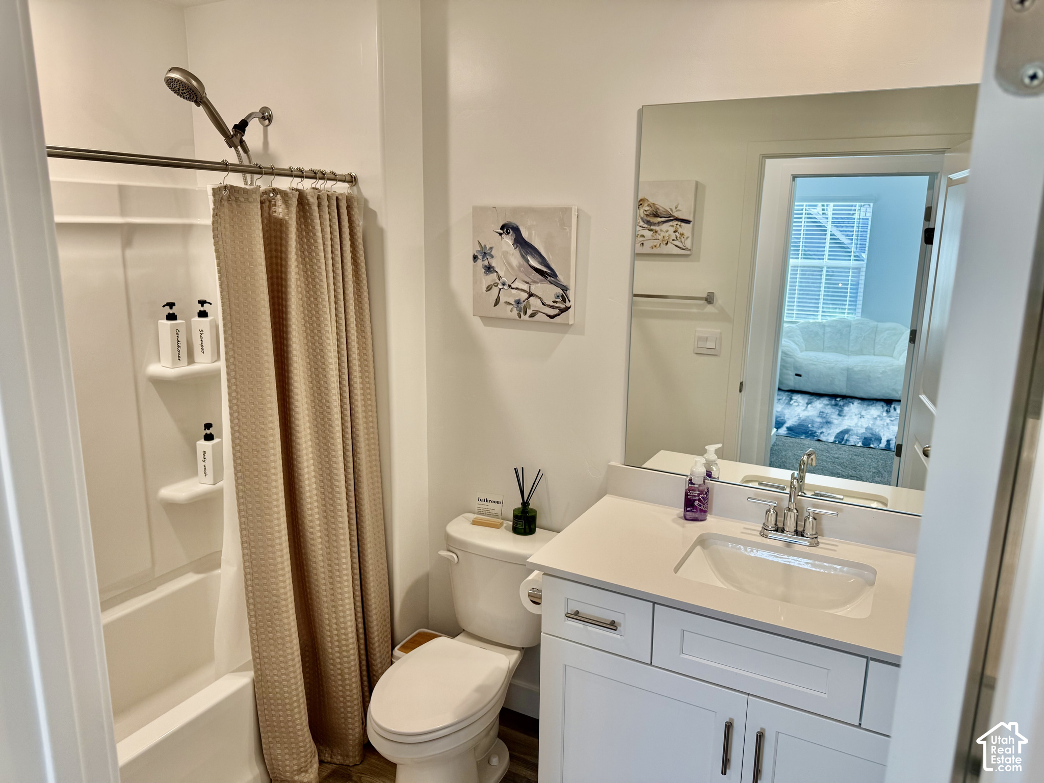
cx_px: 522
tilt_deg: -11.2
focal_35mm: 24
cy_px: 392
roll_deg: -0.5
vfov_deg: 56.8
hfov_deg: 71.6
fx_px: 724
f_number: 1.78
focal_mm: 6.76
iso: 80
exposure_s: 1/120
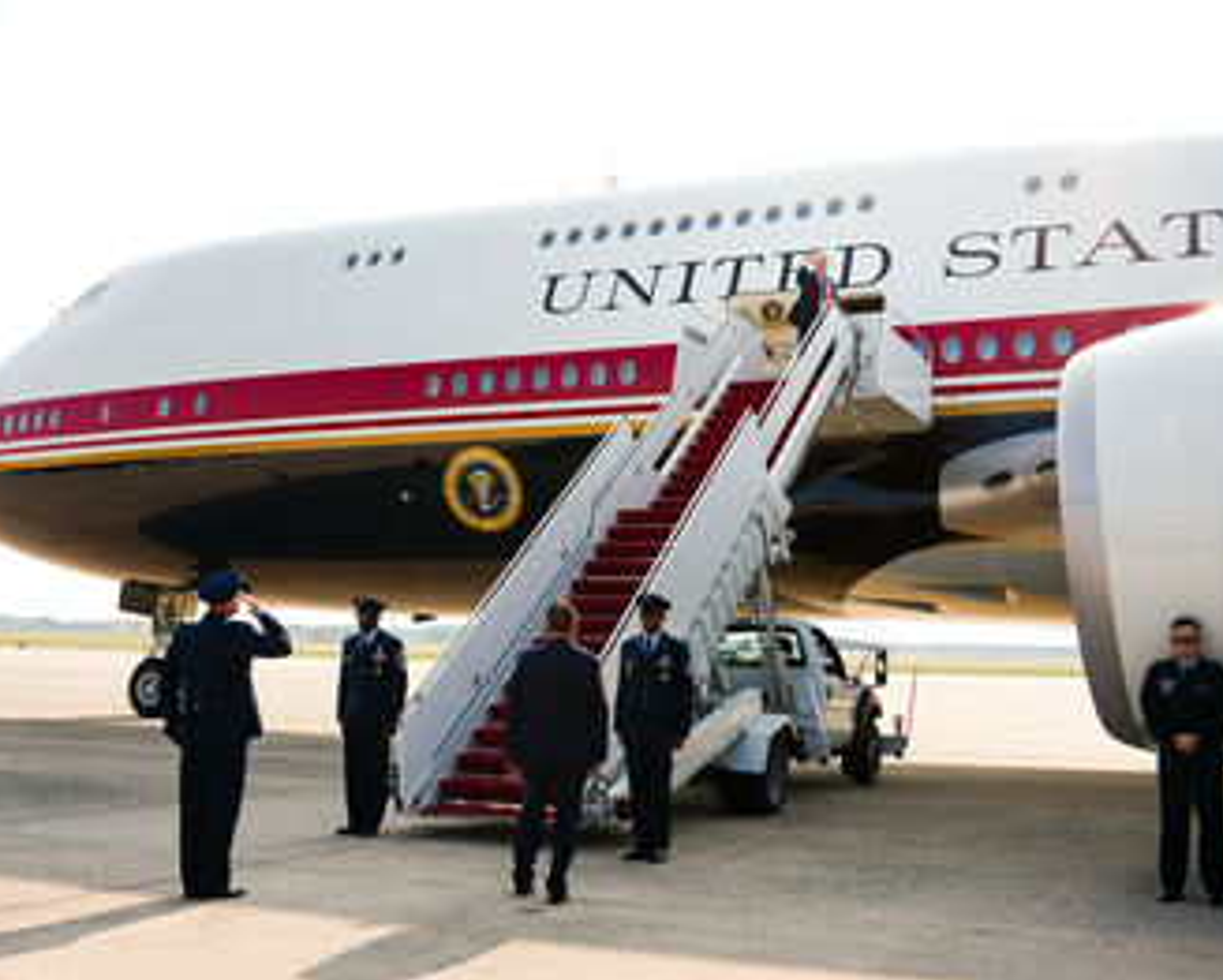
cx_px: 647
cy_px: 496
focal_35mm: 39
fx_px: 1412
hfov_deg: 46.8
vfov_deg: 38.3
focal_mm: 34
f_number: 4
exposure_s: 1/500
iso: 50
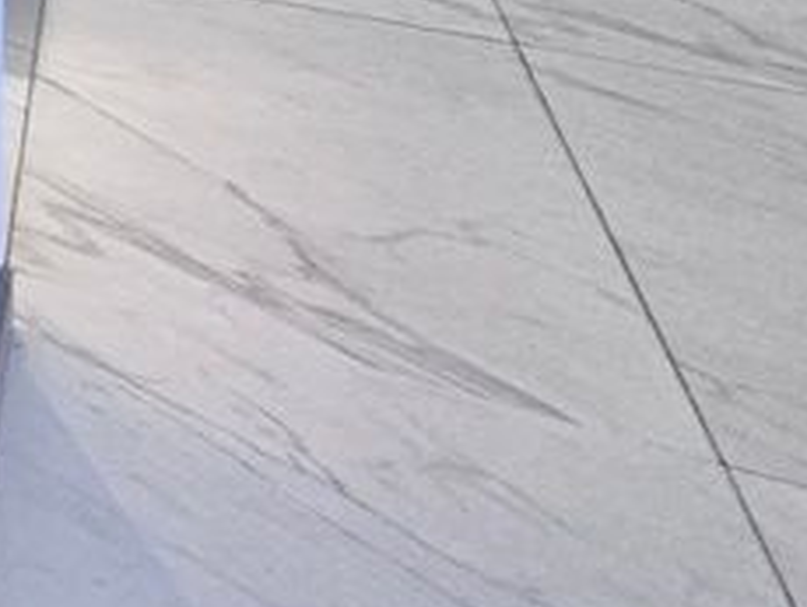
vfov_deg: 16.1
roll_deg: +1.4
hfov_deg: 14.8
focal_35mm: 73
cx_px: -1172
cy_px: -575
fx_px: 1704
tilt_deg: -3.7
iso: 400
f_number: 2.2
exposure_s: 1/60
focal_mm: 2.22
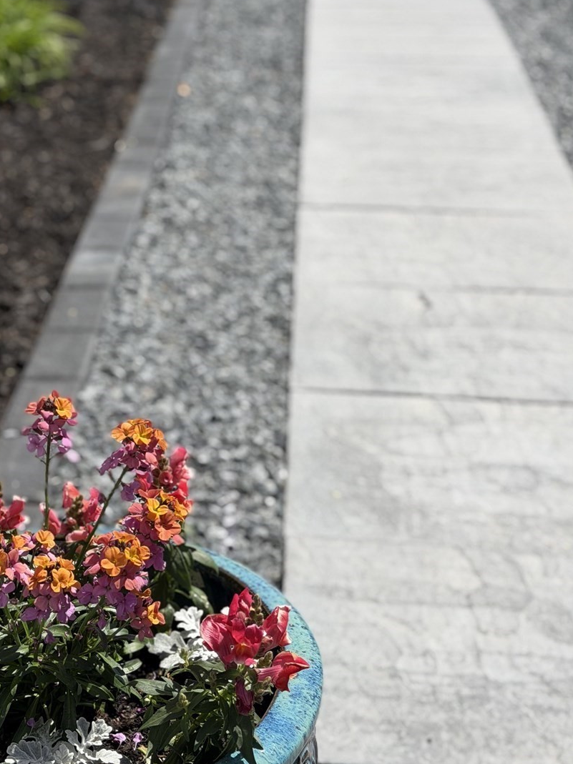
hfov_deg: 21.2
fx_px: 1524
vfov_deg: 28.1
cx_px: 167
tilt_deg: -24.0
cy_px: 332
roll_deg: +1.2
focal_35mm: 69
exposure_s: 1/5587
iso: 64
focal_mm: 6.76
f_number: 1.78
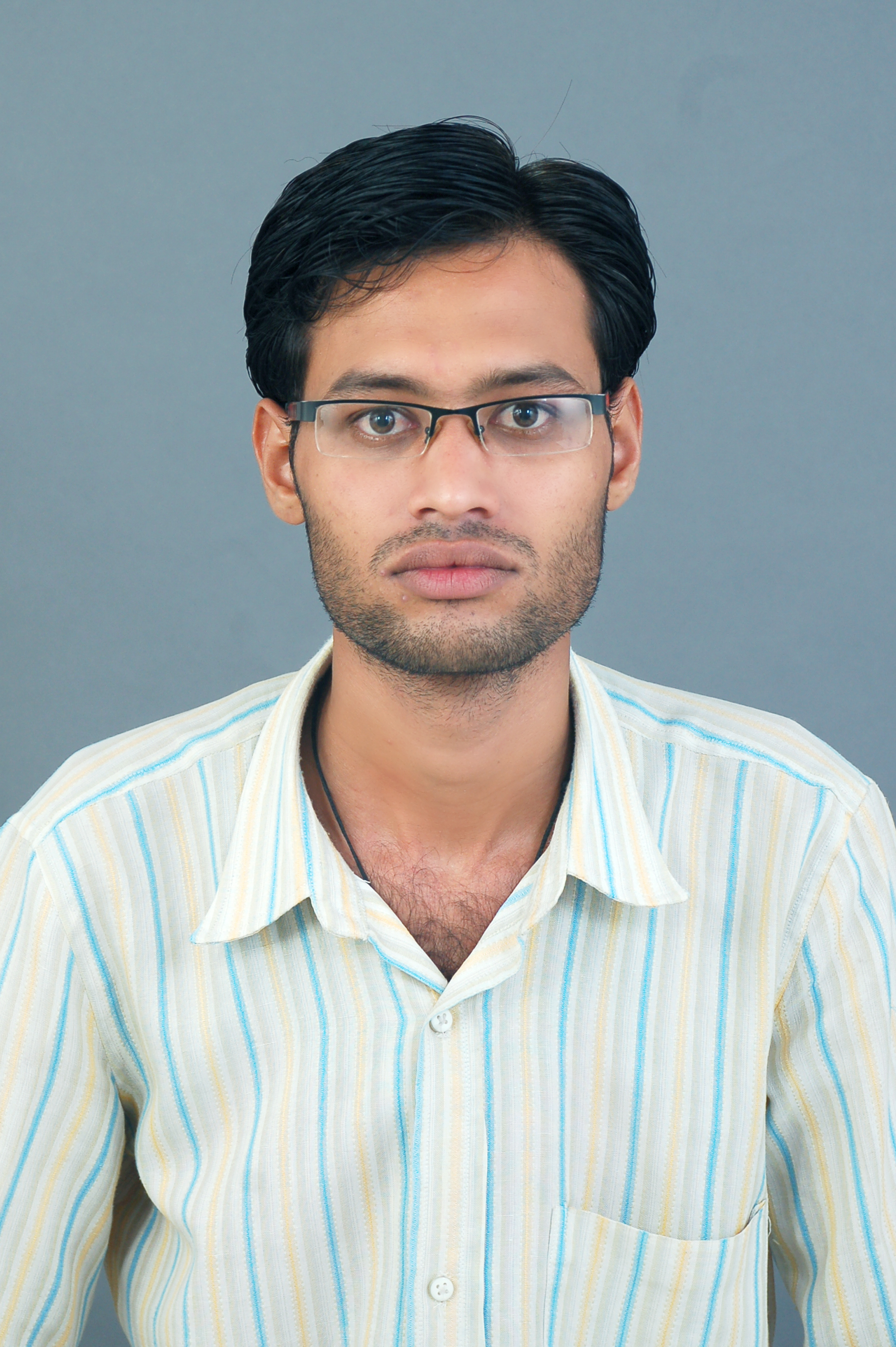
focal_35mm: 99
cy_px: 674
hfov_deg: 13.8
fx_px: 3703
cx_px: 448
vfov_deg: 20.6
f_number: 5.6
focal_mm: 66
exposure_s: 1/125
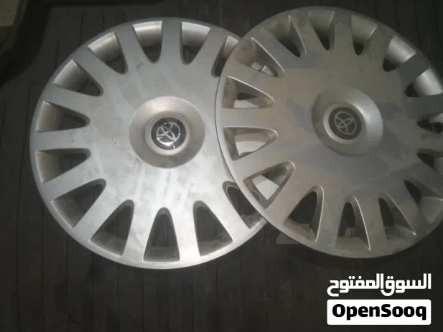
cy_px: 170
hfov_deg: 63.4
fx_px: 358
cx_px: 219
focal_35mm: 28
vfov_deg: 49.8
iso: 825
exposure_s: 1/20
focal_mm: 3.79
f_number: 2.2
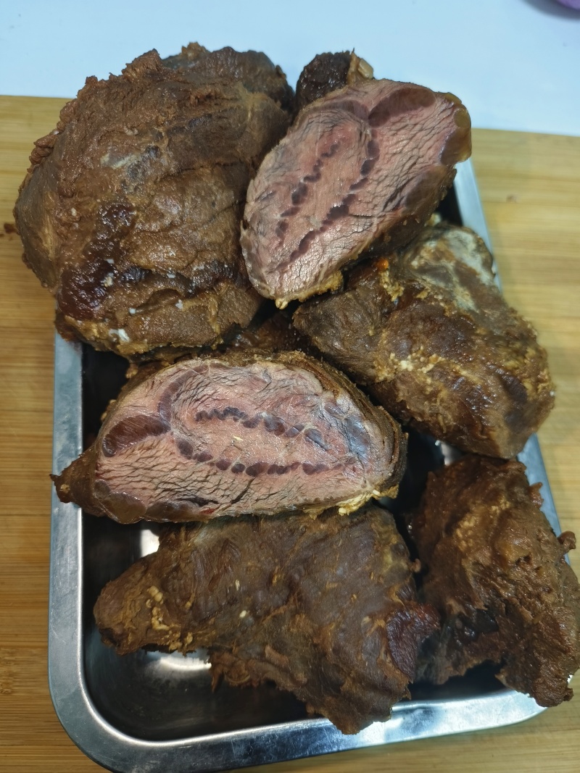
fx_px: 514
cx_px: 290
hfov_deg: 58.9
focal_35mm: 23
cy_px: 386
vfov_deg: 73.9
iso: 523
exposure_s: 1/69.5
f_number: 1.75
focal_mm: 5.5
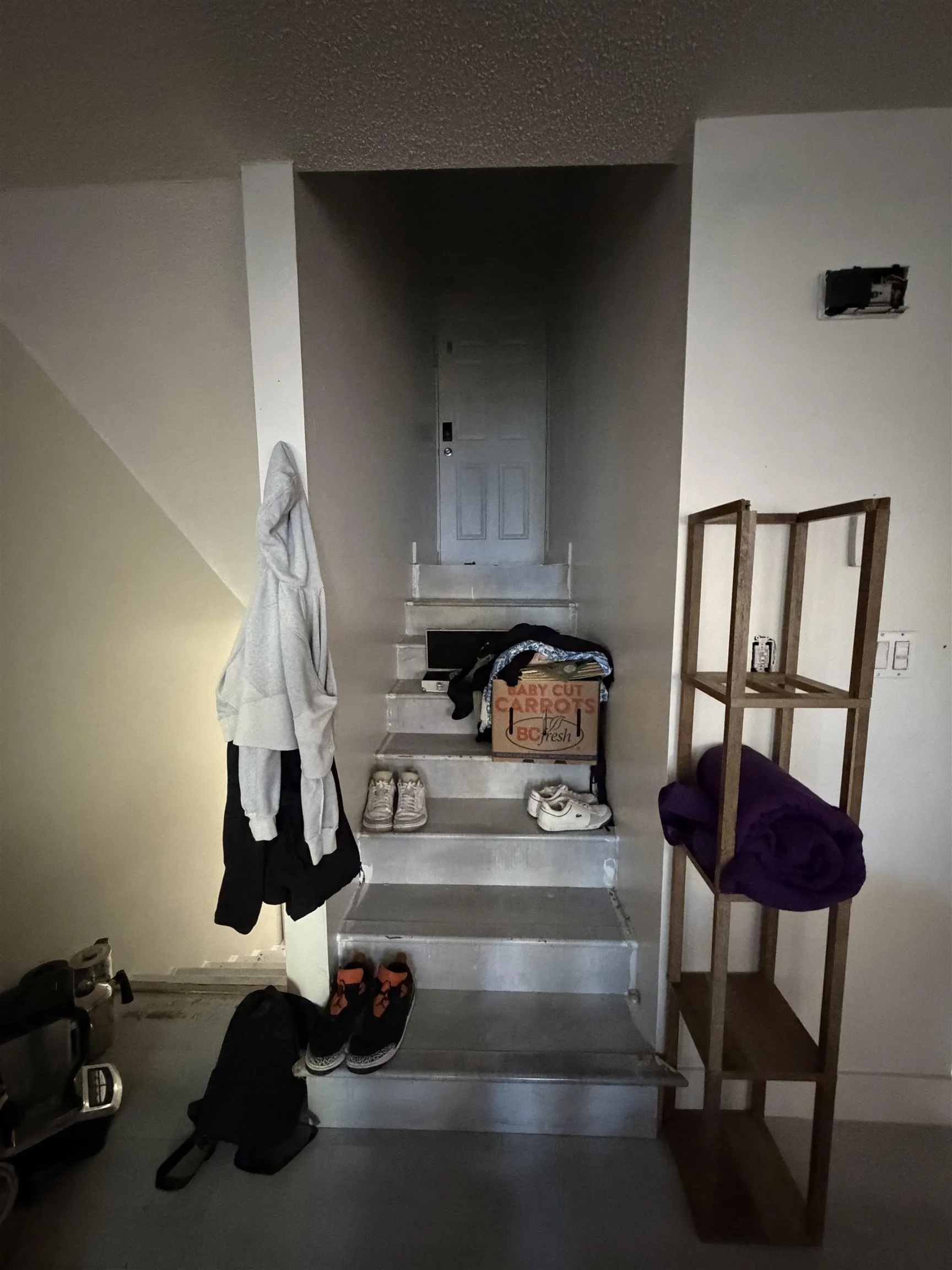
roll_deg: +0.9
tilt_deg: -6.7
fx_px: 513
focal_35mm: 14
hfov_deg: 85.7
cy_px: 635
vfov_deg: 102.1
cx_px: 476
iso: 1600
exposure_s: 1/33
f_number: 2.2
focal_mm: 2.22
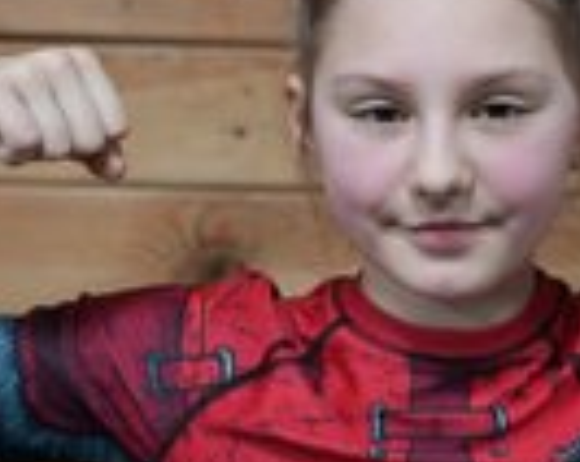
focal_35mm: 119
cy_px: 238
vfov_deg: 12.9
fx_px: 2040
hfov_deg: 16.0
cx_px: 488
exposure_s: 1/200
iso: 2500
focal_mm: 42
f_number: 2.8
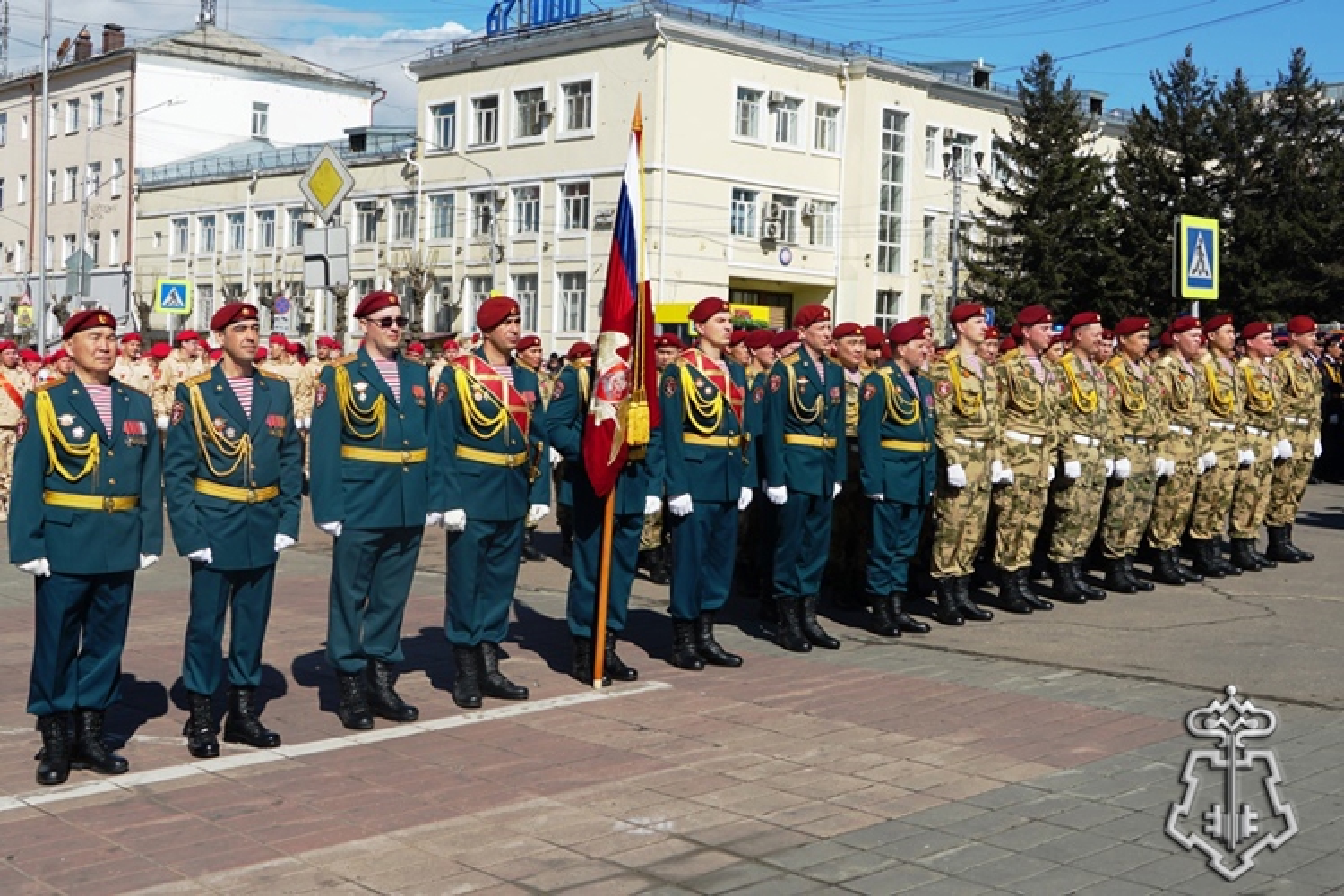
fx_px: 1456
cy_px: 448
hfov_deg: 49.6
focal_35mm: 39
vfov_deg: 34.2
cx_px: 672
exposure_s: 1/200
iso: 100
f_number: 11
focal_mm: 26
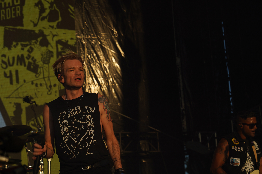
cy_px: 87
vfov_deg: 12.9
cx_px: 130
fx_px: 771
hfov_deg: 19.3
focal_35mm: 106
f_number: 8
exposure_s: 1/500
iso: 100
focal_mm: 105
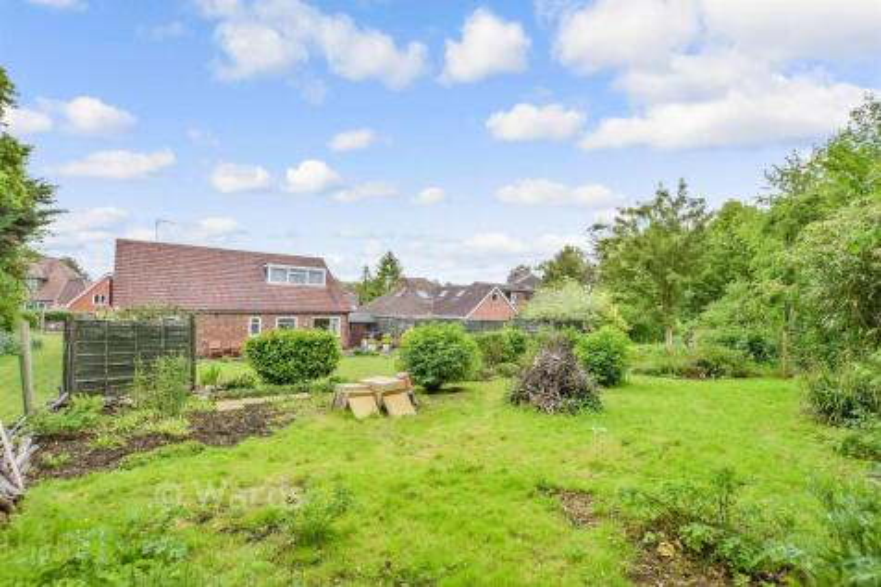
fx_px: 367
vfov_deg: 77.3
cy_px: 294
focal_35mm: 15
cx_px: 440
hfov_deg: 100.4
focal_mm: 10
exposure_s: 1/250
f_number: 8
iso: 320
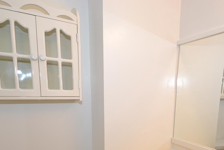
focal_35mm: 25
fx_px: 156
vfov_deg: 48.8
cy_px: 116
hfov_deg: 71.0
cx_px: 131
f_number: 5
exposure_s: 1/100
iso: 400
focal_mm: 10
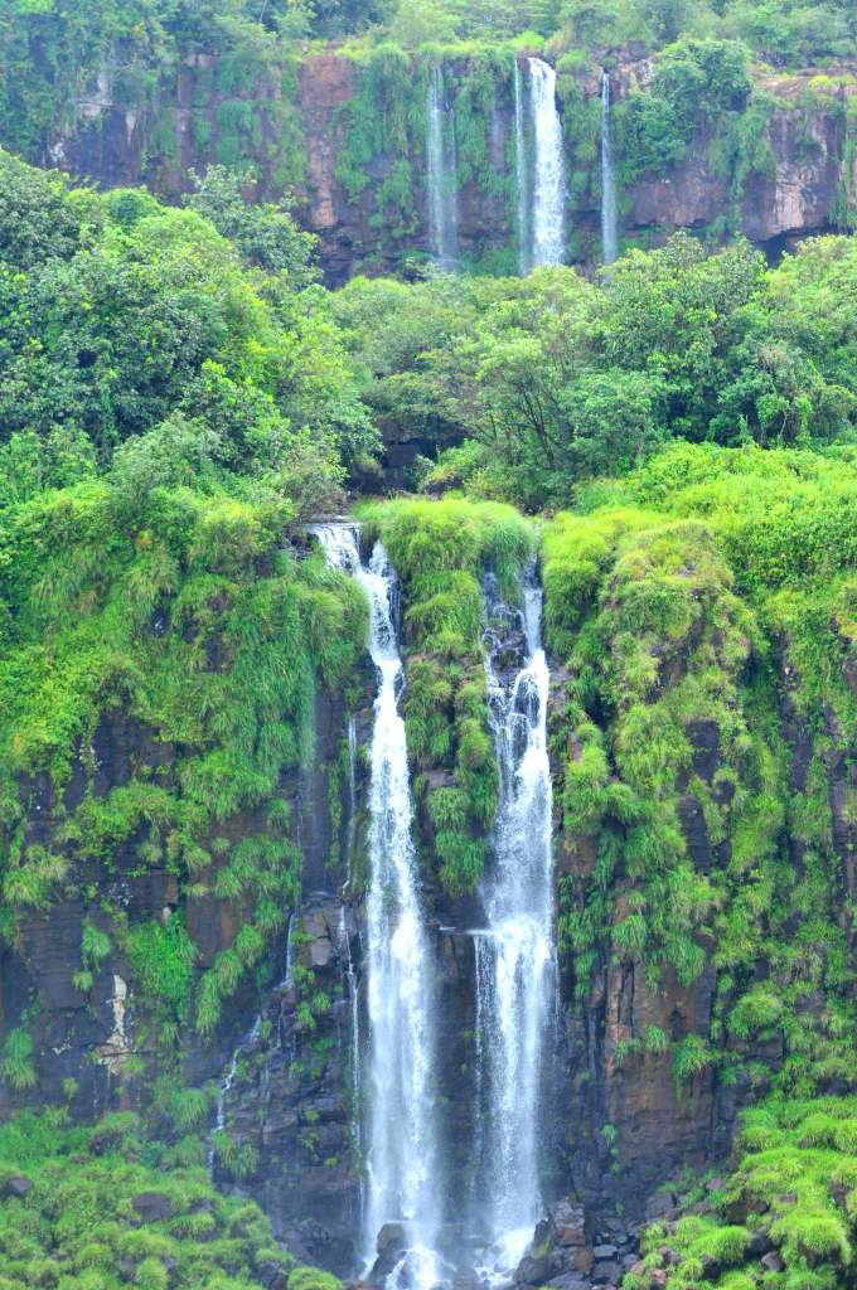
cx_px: 428
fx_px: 3759
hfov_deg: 13.0
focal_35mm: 105
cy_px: 645
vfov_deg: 19.5
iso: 400
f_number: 3.5
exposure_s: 1/800
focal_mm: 70
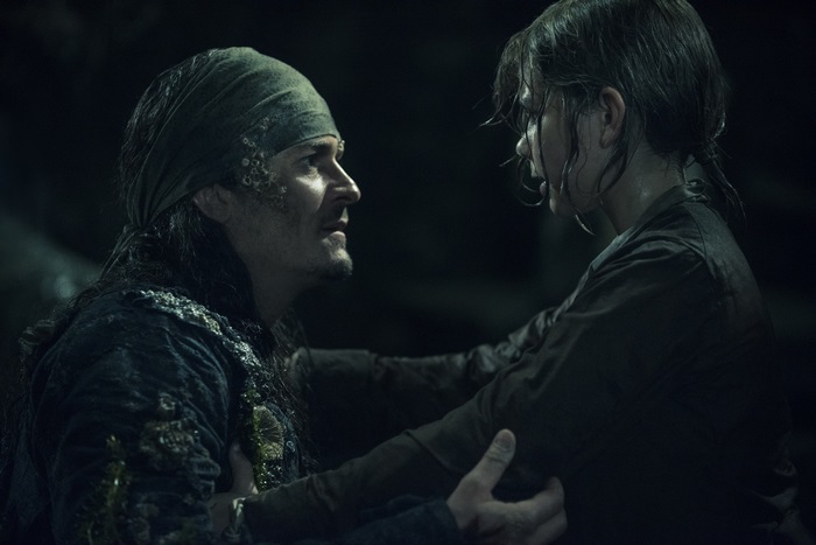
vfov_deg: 11.4
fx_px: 2720
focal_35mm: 120
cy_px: 272
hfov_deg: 17.1
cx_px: 408
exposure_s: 1/160
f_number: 2.8
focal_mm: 120
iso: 2000
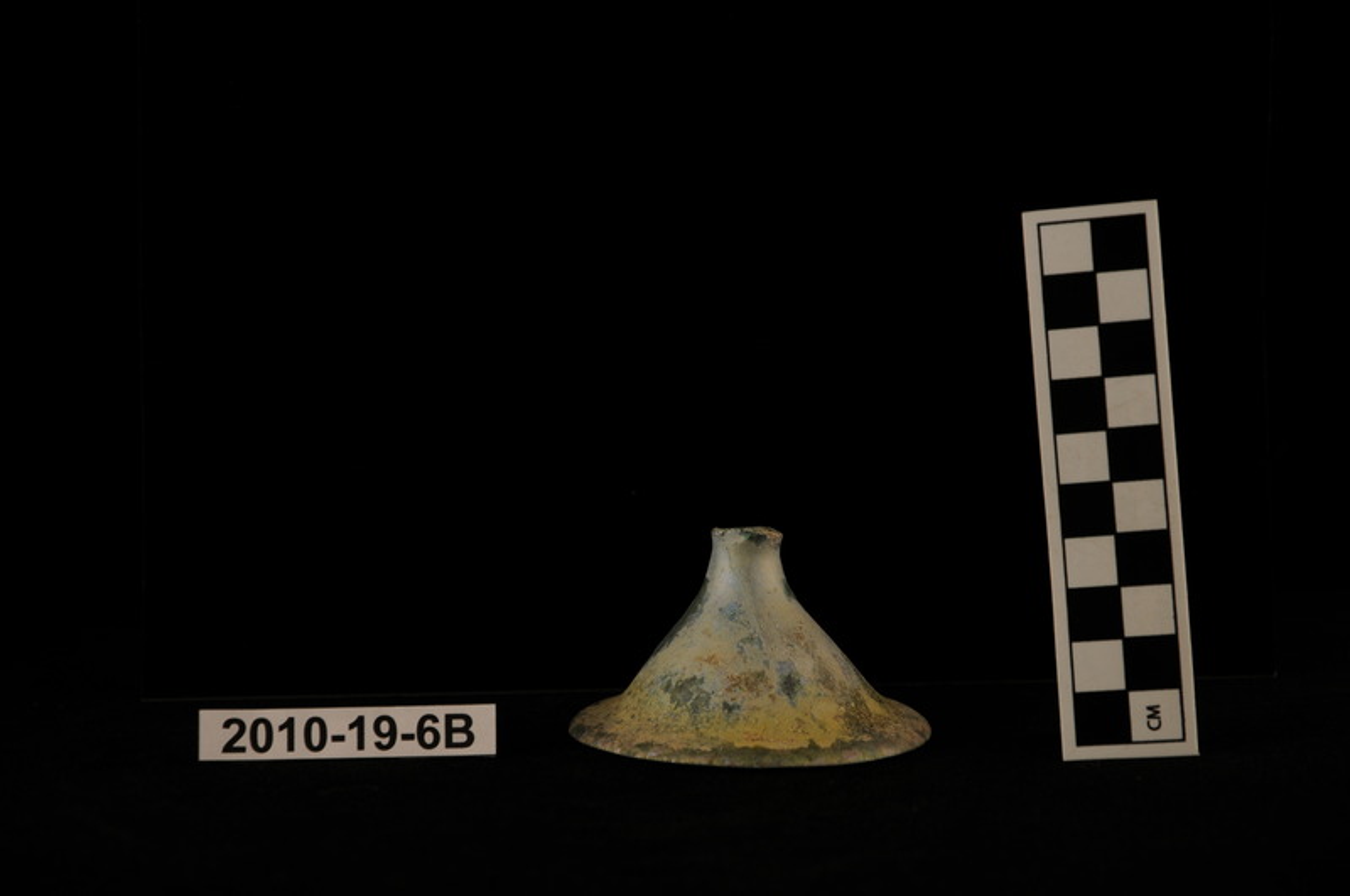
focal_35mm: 128
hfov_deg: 16.1
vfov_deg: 10.7
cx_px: 675
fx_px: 4774
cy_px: 448
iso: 200
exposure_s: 1/80
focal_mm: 85
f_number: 5.6
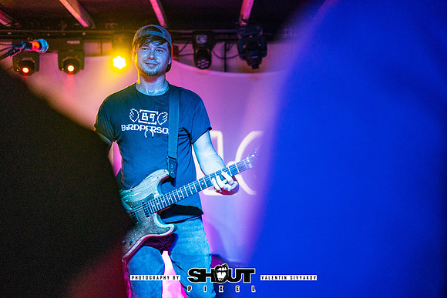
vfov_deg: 25.9
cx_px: 224
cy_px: 149
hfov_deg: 38.0
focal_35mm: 52
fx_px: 649
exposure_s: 1/250
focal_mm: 50
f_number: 1.8
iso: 5000
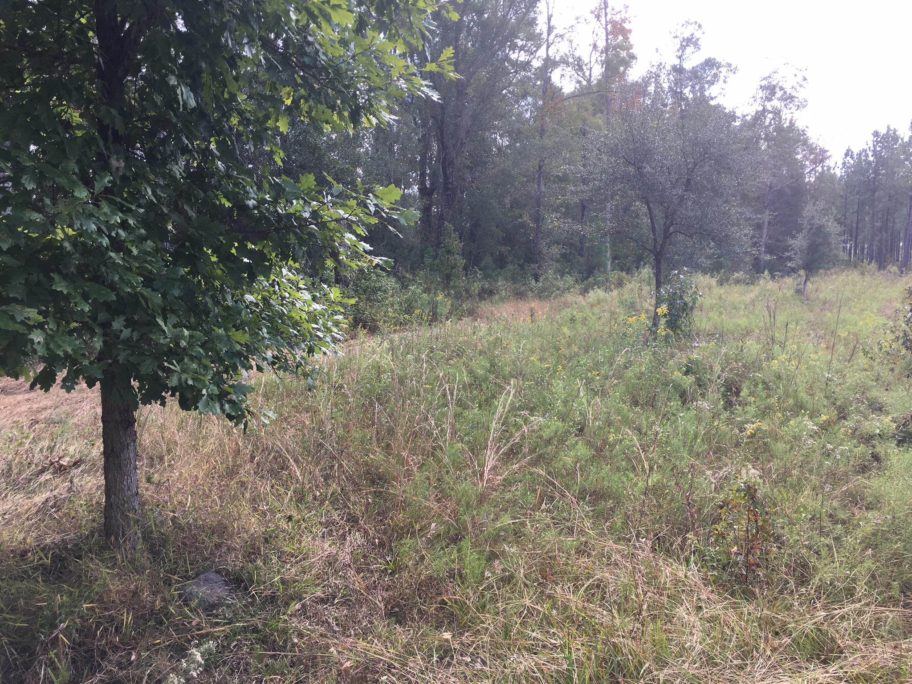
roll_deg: -1.0
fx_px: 764
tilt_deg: -5.2
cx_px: 456
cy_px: 342
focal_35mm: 29
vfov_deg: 48.2
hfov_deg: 61.7
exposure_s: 1/256
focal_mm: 4.15
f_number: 2.2
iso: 25
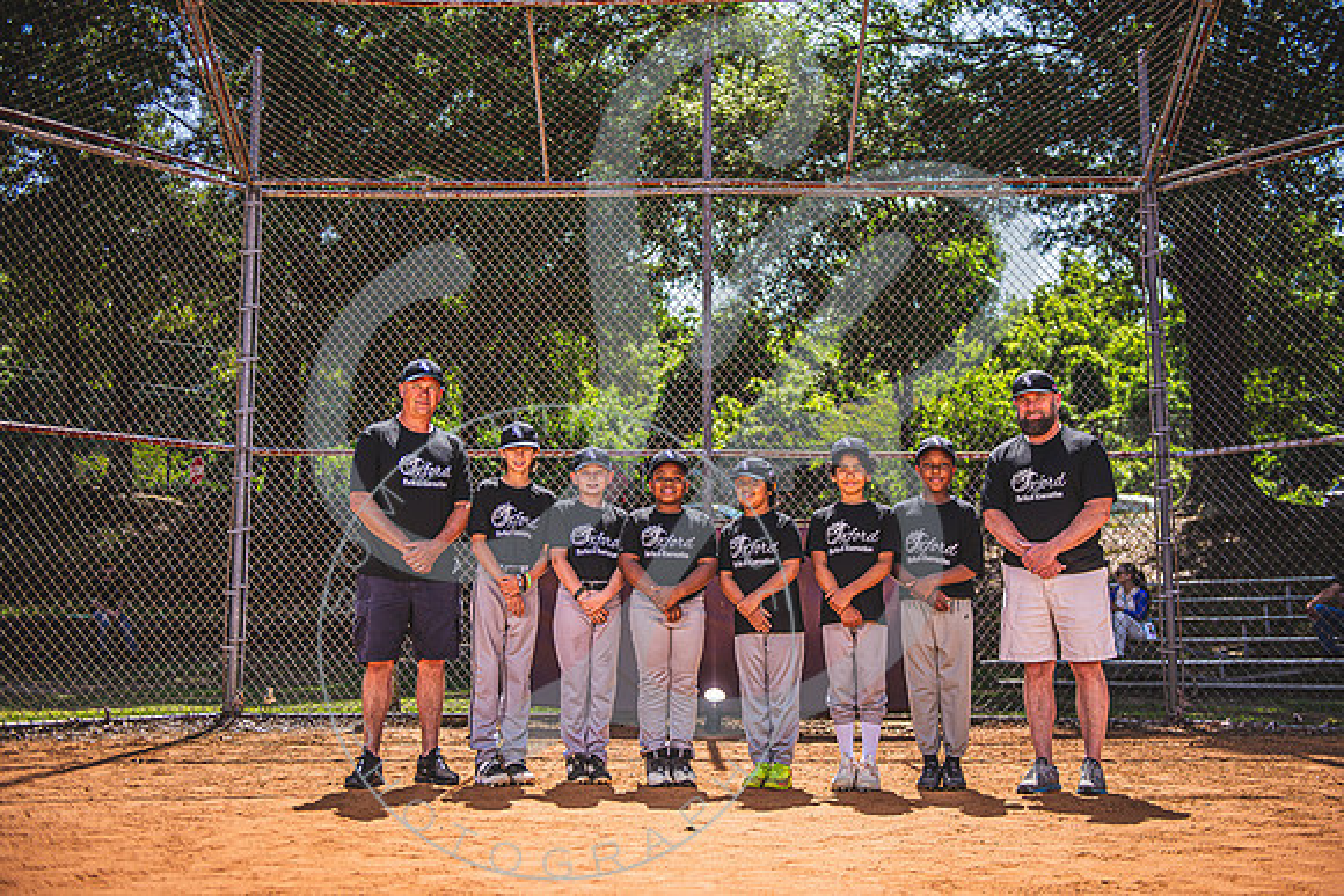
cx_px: 670
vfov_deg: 34.9
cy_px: 448
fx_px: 1427
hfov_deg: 50.4
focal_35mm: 38
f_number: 5.6
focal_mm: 38
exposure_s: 1/1600
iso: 100
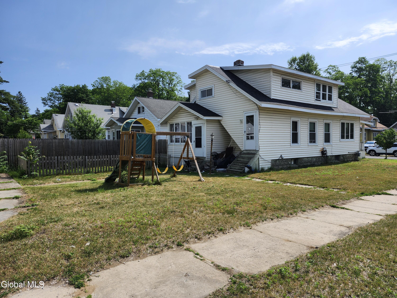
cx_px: 198
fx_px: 264
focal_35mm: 23
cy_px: 149
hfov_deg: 73.9
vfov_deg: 58.9
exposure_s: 1/2352
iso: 25
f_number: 1.8
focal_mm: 5.54
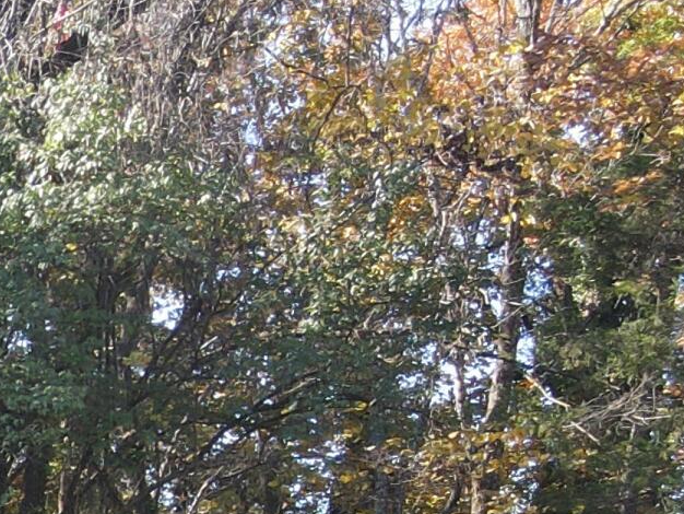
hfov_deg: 13.7
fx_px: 2273
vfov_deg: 12.0
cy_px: 874
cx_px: -817
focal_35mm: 115
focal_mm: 4.5
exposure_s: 1/80
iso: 100
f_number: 2.8
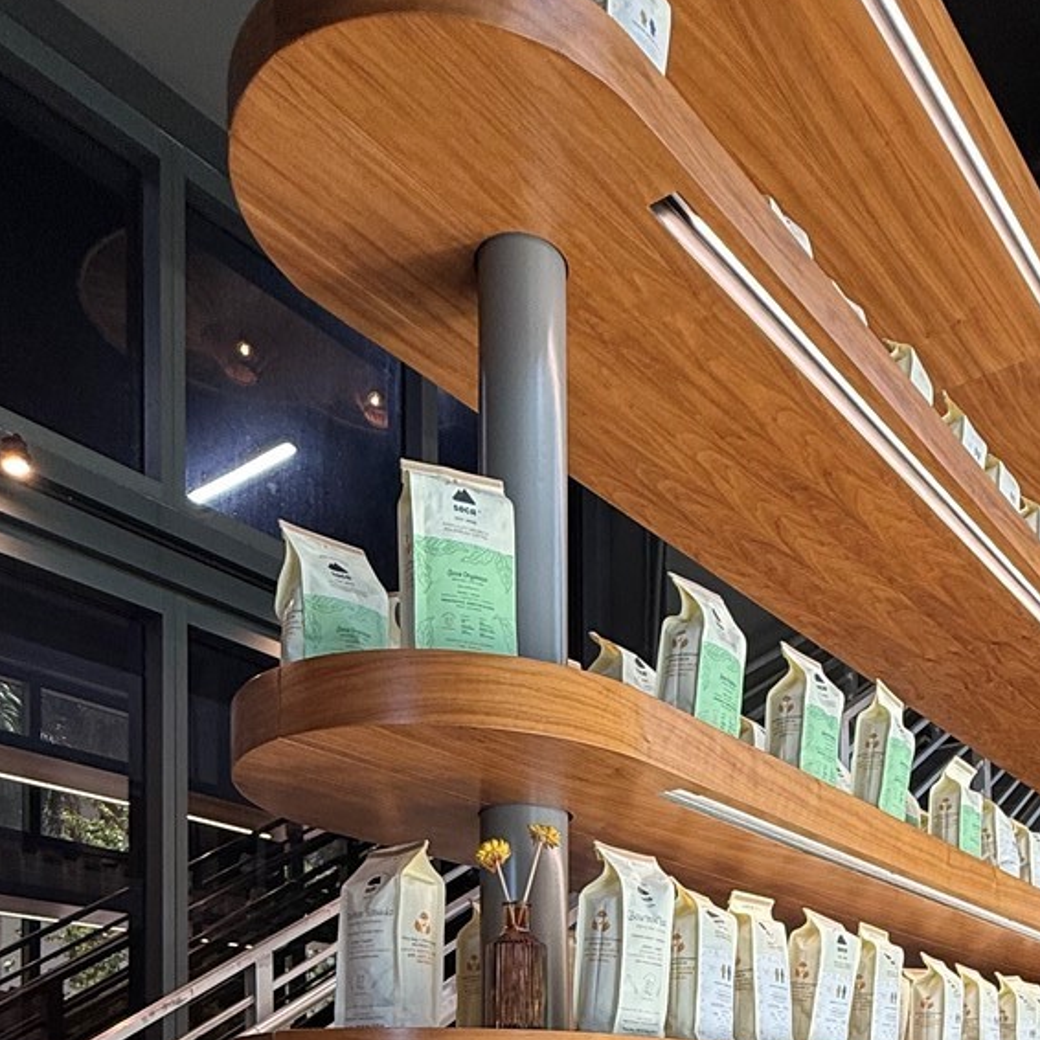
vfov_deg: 39.4
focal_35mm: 35
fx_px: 1190
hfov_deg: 46.4
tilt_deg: +1.6
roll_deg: +0.3
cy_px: 1121
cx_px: 702
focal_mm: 2.22
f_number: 2.2
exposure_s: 1/120
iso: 80
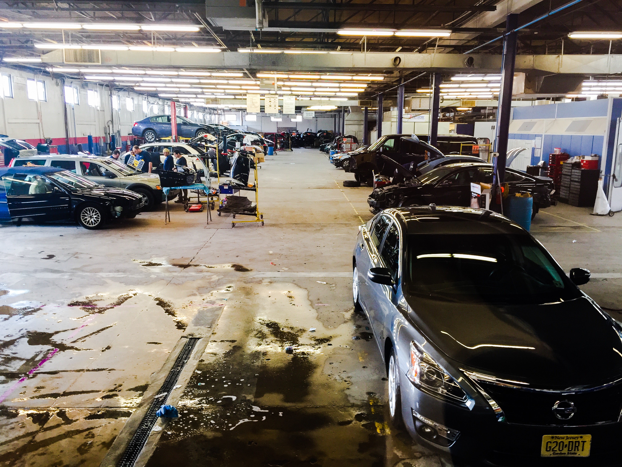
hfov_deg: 61.7
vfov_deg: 48.2
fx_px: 521
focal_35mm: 29
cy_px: 234
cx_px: 311
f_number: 2.2
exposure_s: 1/30
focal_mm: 4.15
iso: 50
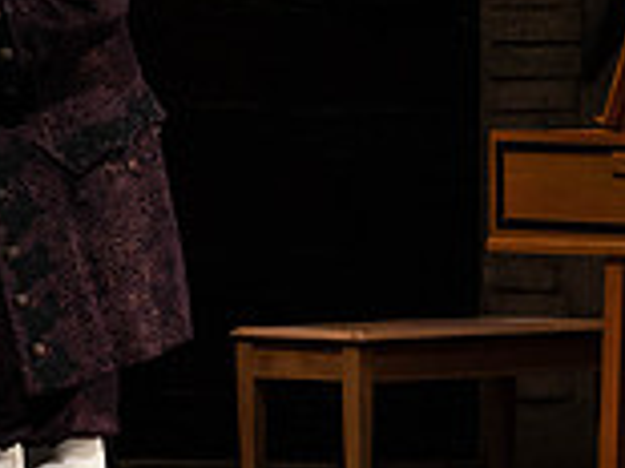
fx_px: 11619
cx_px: -282
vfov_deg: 2.3
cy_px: 87
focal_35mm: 644
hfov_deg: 3.1
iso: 3200
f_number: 8
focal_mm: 179
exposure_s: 1/250
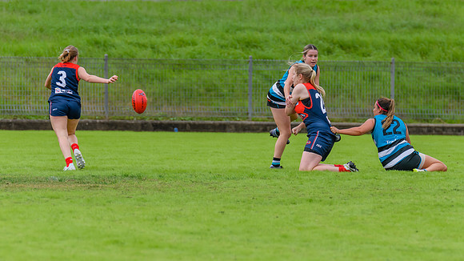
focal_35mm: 637
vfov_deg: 1.9
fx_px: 7837
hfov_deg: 3.4
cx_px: 253
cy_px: 120
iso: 800
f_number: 6.3
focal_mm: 420
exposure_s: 1/2000
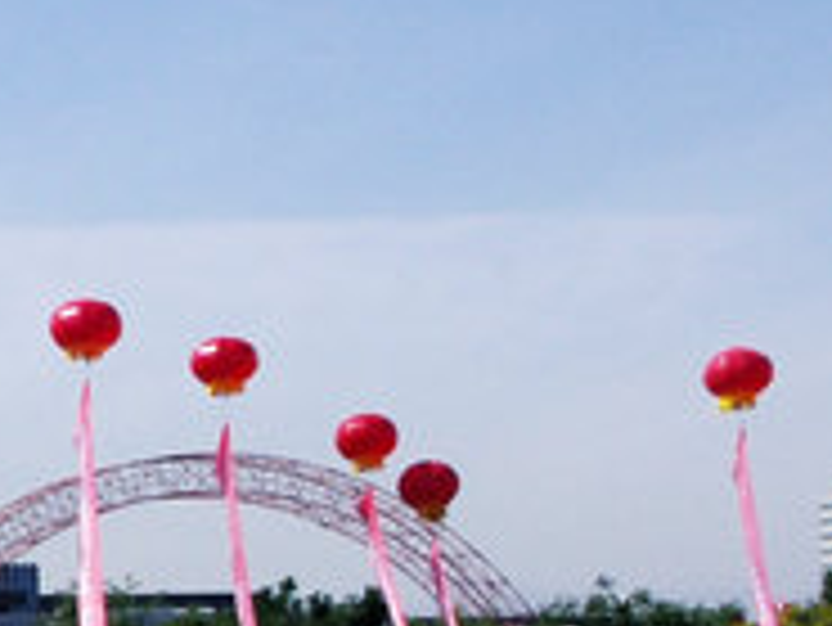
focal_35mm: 202
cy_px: 802
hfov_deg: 8.7
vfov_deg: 7.3
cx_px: -1277
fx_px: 4858
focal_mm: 26.25
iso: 400
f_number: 14
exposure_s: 1/400
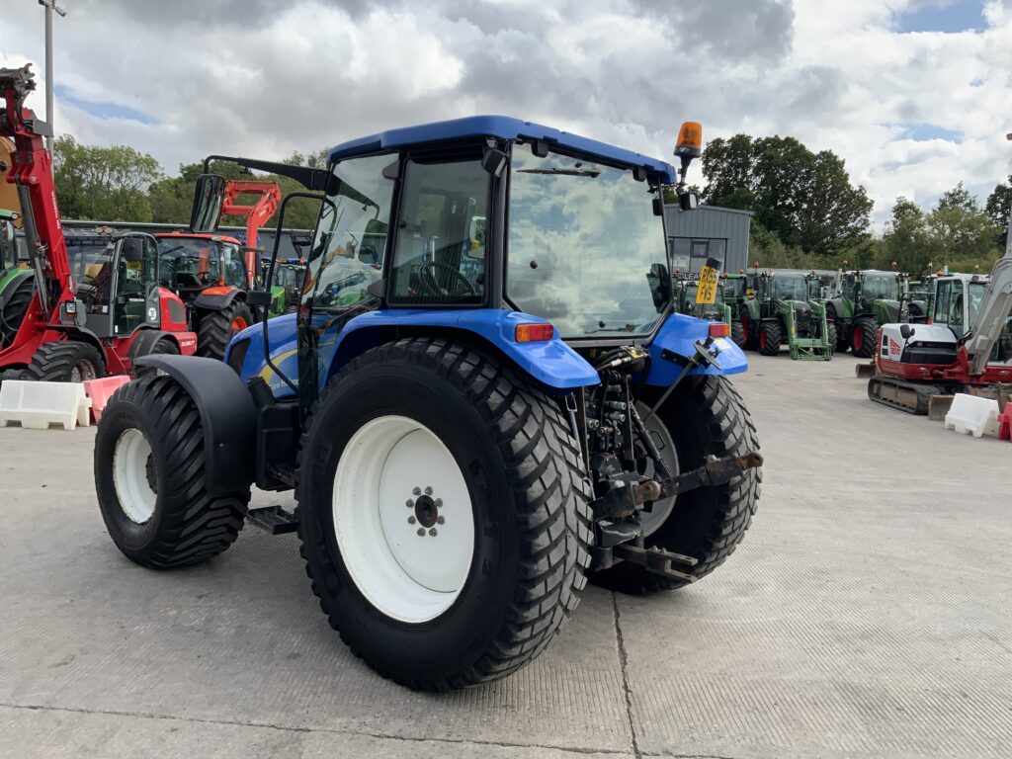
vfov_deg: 48.2
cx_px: 506
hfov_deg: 61.7
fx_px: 848
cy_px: 380
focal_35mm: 29
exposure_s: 1/1015
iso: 16
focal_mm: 3
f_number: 1.8
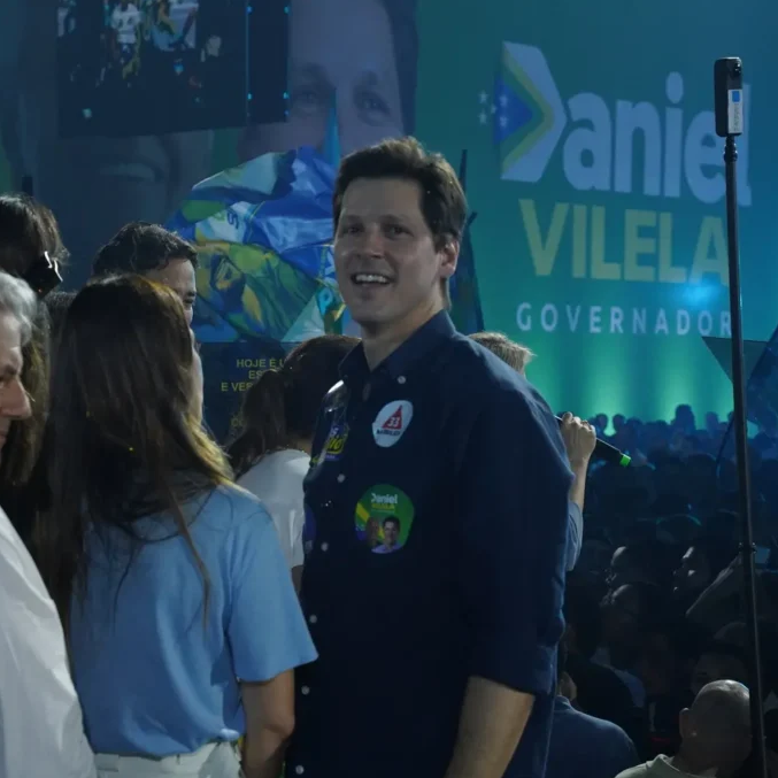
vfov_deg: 19.3
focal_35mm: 90
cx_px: 311
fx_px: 2288
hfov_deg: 19.3
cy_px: 390
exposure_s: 1/400
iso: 5000
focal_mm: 70
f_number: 7.1
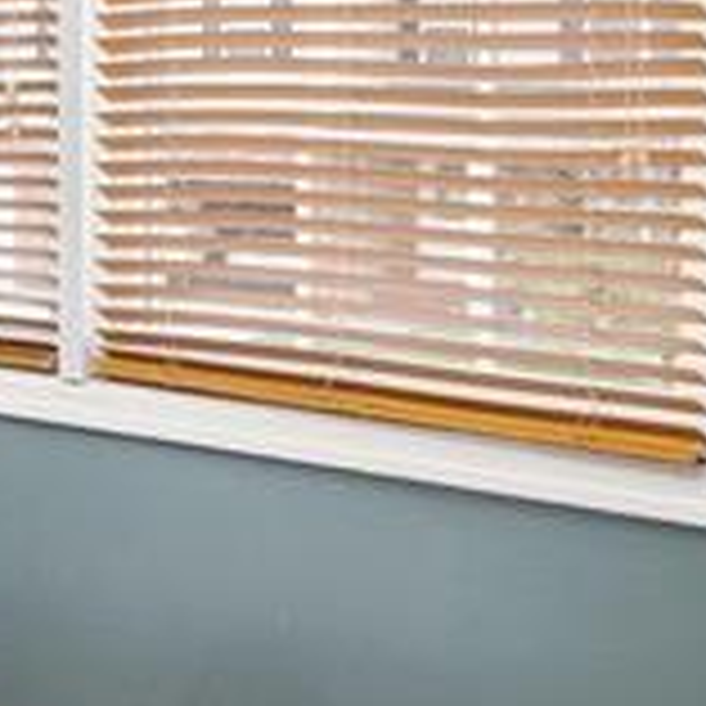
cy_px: 49
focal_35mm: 100
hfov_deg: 15.4
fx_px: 2307
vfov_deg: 17.1
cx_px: -490
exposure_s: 1/2
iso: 640
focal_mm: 9
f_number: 10
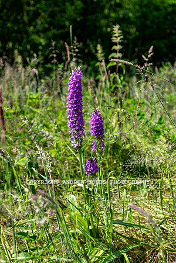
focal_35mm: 35
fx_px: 257
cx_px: 88
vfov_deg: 54.4
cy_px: 132
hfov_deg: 37.9
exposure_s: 1/160
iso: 64
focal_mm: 35
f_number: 5.6
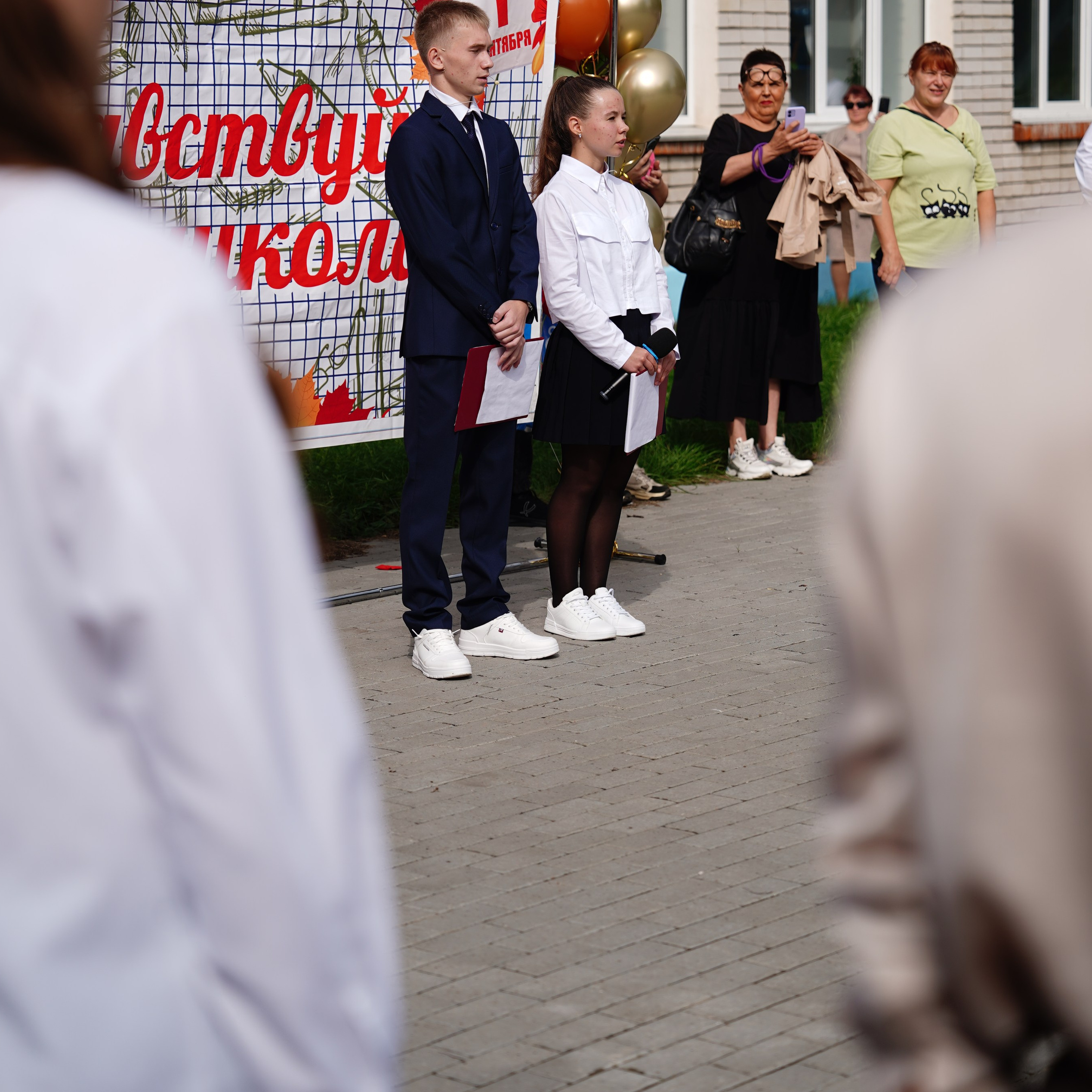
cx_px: 546
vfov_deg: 19.2
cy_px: 277
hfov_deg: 19.3
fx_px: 3212
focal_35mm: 90
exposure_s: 1/2000
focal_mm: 70
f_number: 2.8
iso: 80
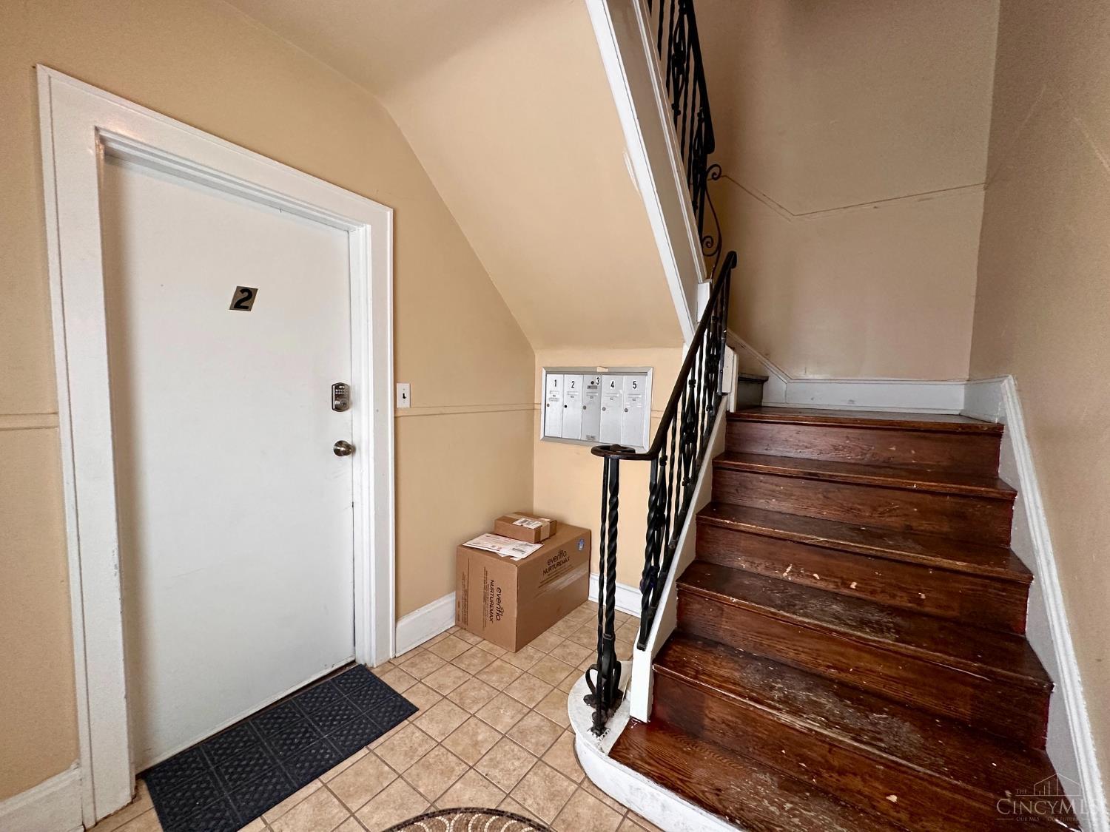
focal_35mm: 14
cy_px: 416
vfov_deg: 85.7
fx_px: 449
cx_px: 555
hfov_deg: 102.1
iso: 250
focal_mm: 2.22
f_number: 2.2
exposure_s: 1/120
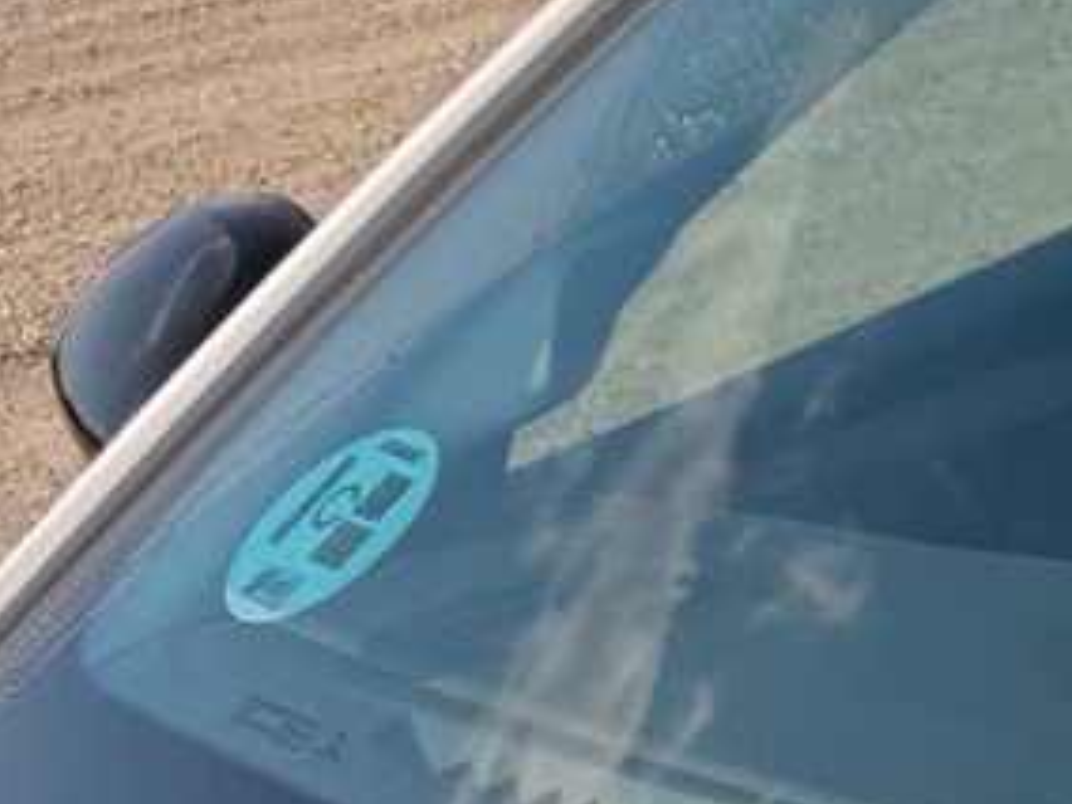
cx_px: 1982
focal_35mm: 108
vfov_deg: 13.6
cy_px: 762
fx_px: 3345
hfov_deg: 15.4
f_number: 1.78
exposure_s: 1/7353
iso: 80
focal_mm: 6.76
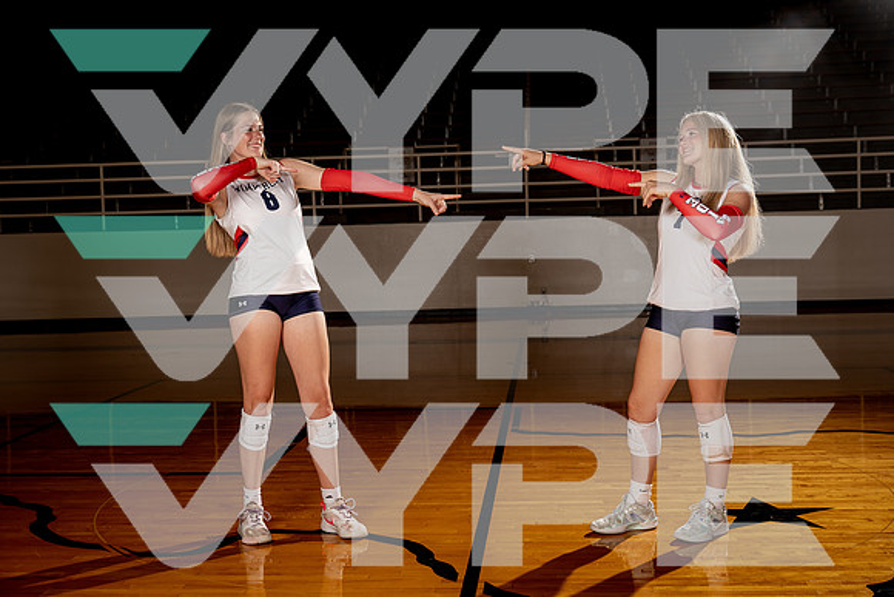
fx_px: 1192
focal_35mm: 48
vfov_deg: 28.1
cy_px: 298
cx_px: 447
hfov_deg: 41.1
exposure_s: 1/250
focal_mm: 48
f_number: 5.6
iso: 100
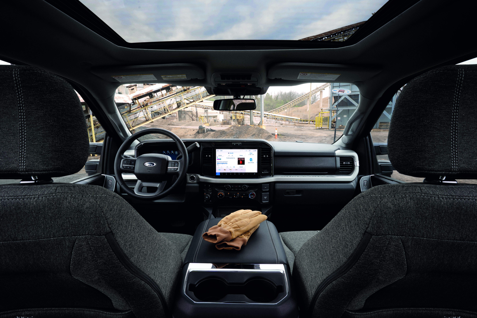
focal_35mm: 16
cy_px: 159
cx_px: 238
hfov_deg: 96.7
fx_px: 212
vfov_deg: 73.7
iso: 100
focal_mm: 16
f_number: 16
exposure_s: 1.6
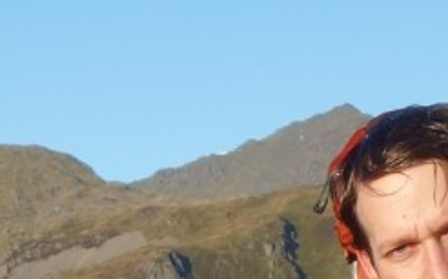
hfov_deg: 8.1
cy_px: 680
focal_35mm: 255
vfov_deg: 5.0
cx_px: -153
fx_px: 3109
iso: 125
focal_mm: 11.89
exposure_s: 1/320
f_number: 5.6
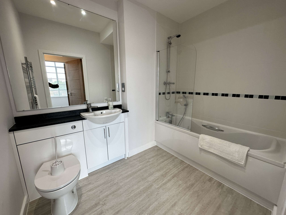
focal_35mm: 14
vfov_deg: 85.7
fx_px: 116
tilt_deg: -11.0
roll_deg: -0.7
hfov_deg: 102.1
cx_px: 143
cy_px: 108
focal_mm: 2.22
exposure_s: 1/100
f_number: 2.2
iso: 125
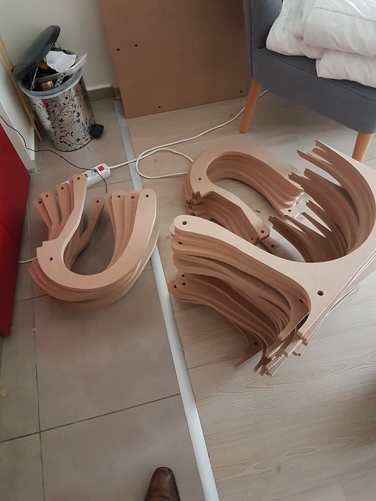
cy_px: 250
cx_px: 188
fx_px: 377
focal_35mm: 26
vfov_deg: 67.3
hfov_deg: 53.1
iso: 250
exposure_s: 1/10
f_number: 1.7
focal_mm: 4.2
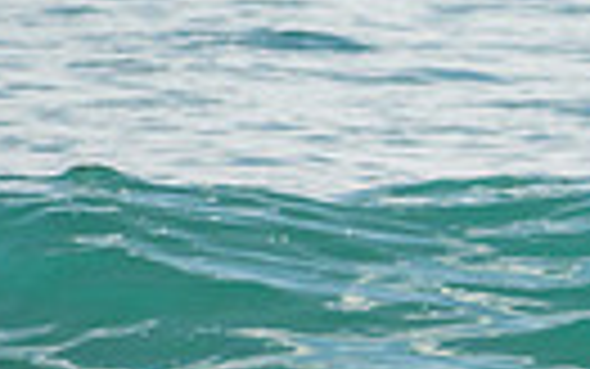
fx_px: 36419
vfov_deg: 0.6
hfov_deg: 0.9
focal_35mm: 2264
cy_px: 286
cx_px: 1207
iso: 180
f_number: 5.6
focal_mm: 500
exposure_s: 1/2000
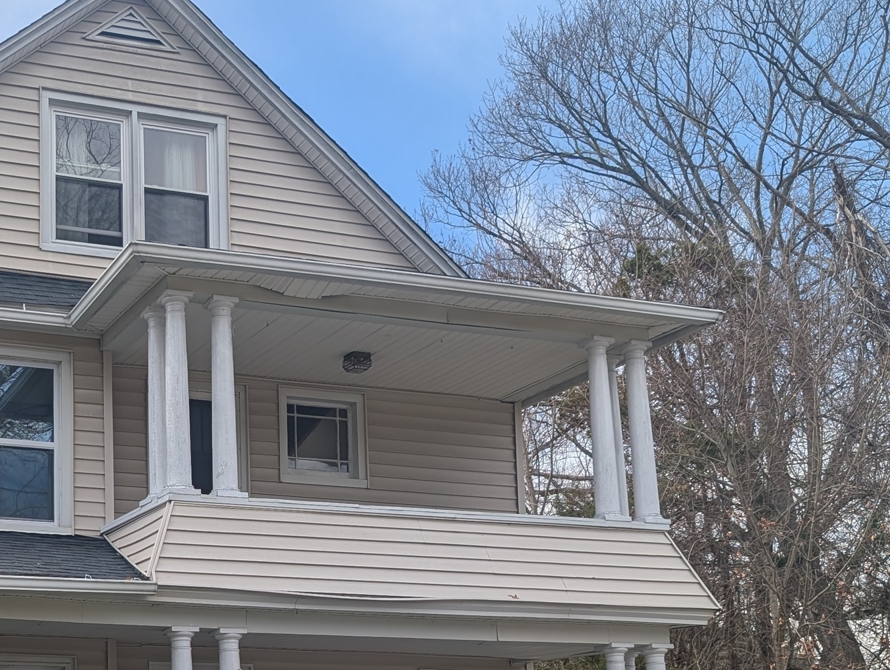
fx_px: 1416
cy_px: 633
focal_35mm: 55
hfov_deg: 33.3
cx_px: 116
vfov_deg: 25.6
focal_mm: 6.9
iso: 22
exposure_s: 1/1143
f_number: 1.68
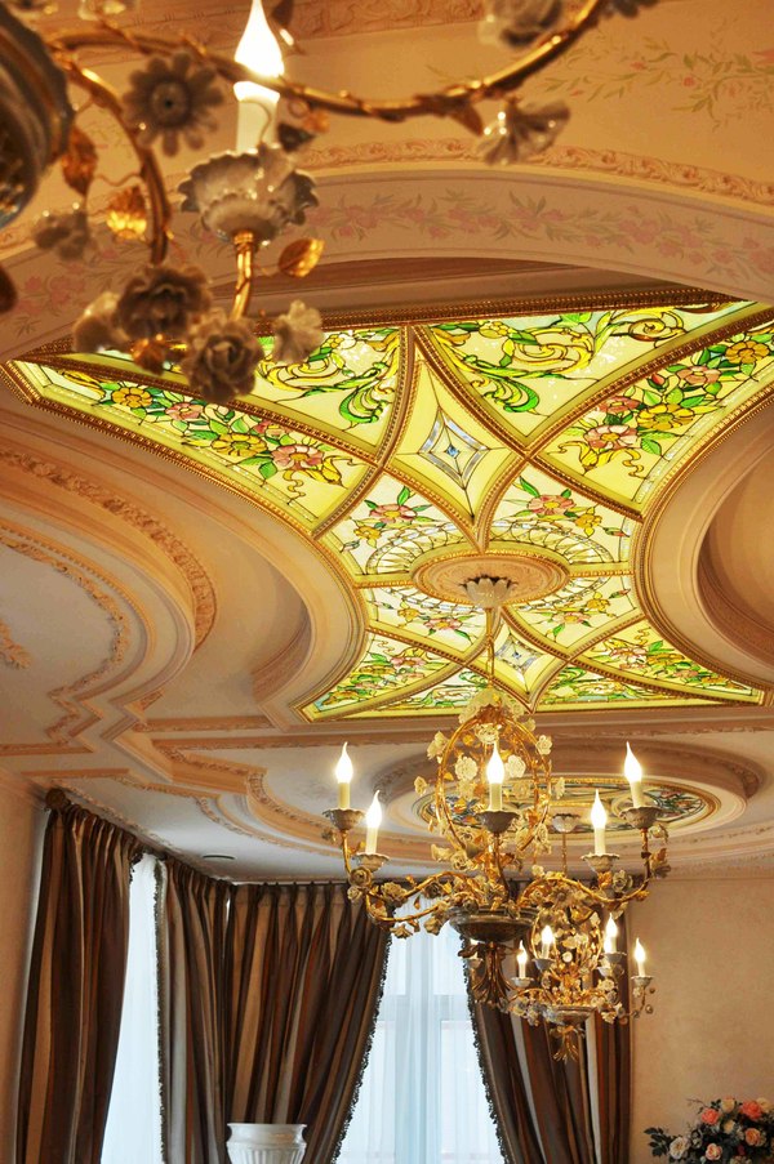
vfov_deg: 46.4
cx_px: 387
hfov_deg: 31.8
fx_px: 1358
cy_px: 582
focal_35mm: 42
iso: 250
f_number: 7.1
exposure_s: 1/50
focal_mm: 28
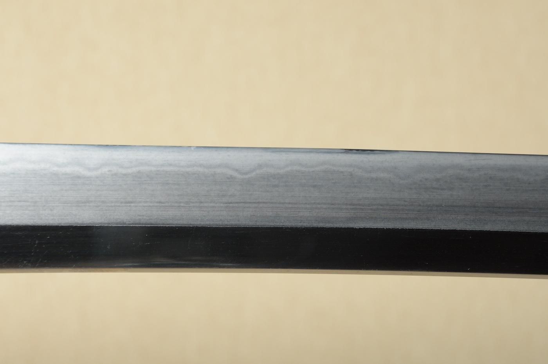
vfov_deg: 10.7
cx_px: 274
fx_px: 1939
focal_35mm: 128
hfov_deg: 16.1
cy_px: 182
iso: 400
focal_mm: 85
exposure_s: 1/2
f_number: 11
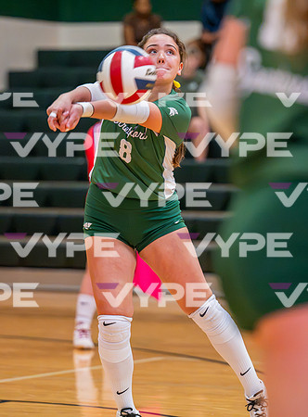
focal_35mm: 210
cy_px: 208
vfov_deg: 9.5
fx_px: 2521
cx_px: 154
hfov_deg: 7.0
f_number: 2.8
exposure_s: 1/800
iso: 10000
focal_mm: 145
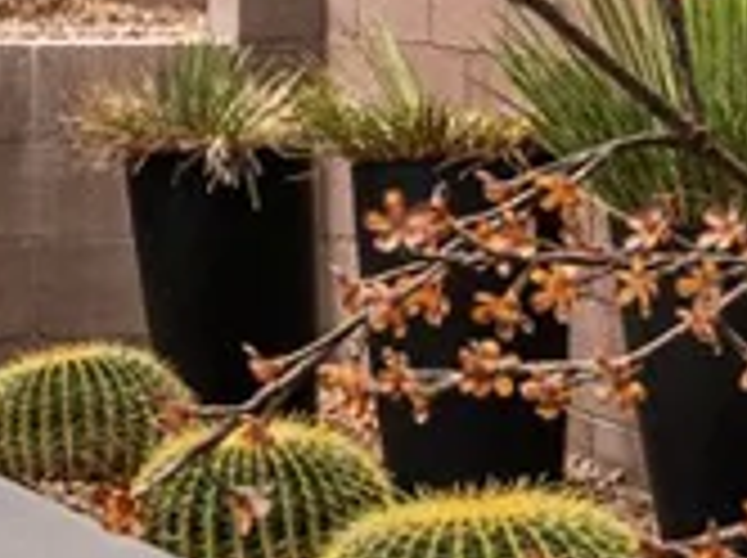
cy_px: -140
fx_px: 4611
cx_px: -1107
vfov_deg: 6.9
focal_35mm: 214
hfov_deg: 8.4
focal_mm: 24
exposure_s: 1/8000
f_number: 8
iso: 400
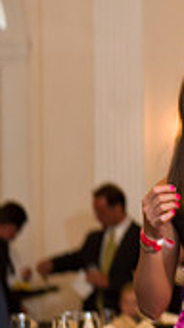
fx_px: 2163
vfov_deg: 8.7
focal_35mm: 249
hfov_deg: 4.7
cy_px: 75
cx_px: 487
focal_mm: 70
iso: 1600
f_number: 3.2
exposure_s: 1/125
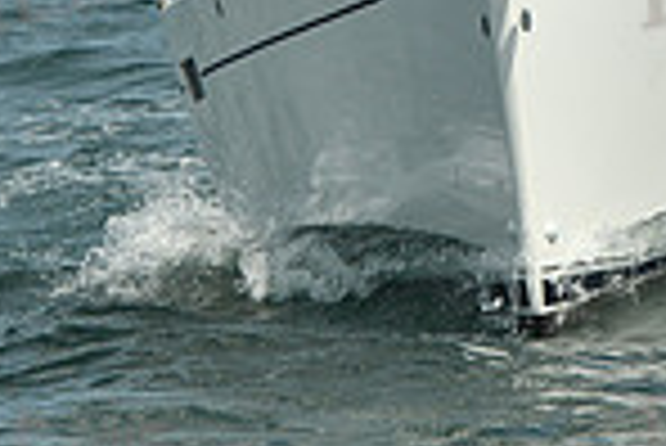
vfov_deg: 1.8
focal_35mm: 783
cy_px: -259
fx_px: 14499
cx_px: 405
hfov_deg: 2.6
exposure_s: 1/1250
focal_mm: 200
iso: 320
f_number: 10
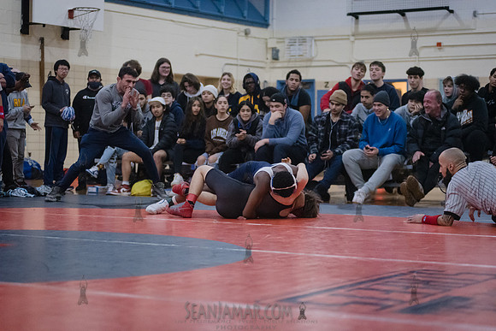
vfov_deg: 17.1
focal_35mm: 80
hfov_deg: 25.4
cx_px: 248
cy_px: 166
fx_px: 1102
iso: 8000
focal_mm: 80
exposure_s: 1/400
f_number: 3.2
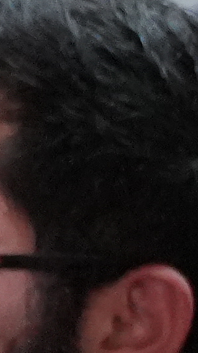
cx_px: 1033
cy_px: 340
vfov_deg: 4.7
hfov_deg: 2.5
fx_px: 4292
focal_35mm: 460
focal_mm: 27
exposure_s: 1/160
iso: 3200
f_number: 4
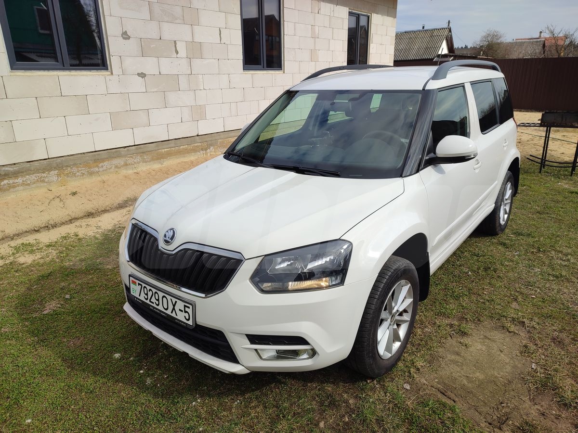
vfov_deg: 56.8
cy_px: 216
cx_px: 289
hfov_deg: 71.6
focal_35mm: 24
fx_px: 401
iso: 50
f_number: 1.89
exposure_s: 1/670
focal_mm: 5.89
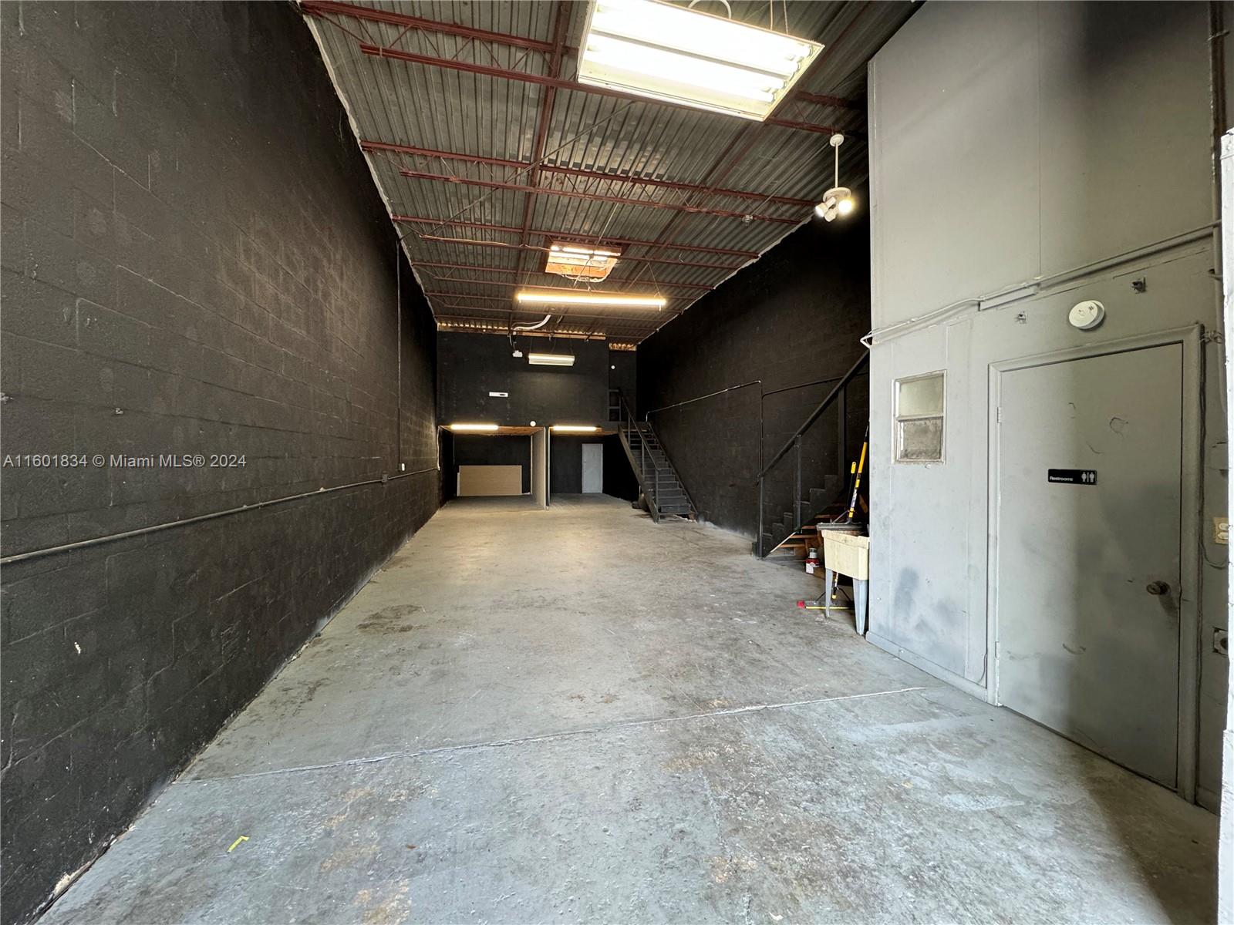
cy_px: 462
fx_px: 499
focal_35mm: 14
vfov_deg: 85.7
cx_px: 617
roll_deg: -0.1
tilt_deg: -0.7
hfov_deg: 102.1
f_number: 2.2
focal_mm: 2.22
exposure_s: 1/60
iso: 250
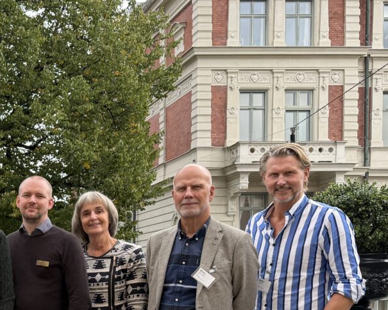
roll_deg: +1.3
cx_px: -67
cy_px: 313
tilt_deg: -2.6
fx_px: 712
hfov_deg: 27.2
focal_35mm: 62
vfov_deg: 23.5
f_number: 1.78
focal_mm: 6.76
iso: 100
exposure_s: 1/1230
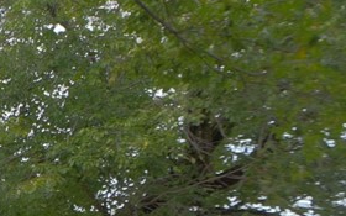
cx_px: -670
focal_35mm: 111
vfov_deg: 11.0
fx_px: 1047
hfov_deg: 11.5
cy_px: 382
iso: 500
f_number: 8
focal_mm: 15
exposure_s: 1/500
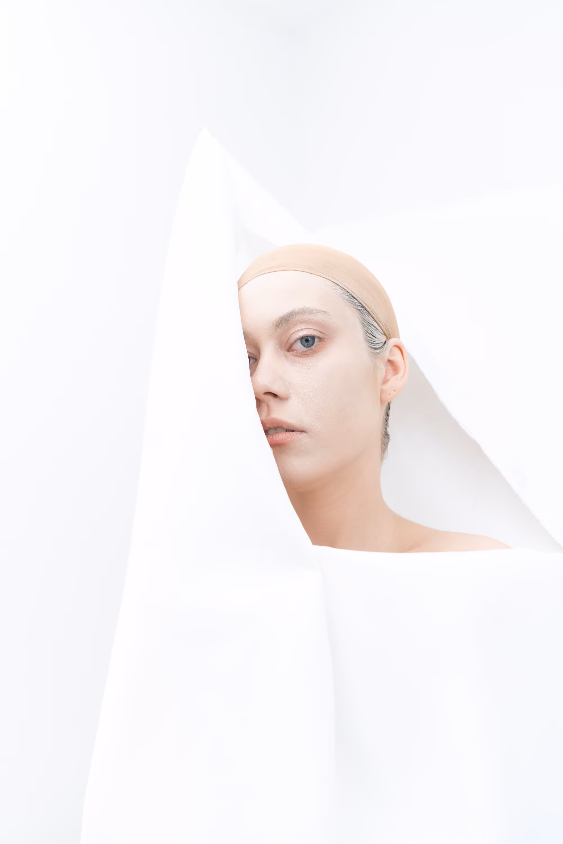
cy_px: 422
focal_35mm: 28
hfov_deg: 46.4
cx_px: 282
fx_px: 657
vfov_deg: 65.5
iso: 800
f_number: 3.2
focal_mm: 28
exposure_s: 1/200
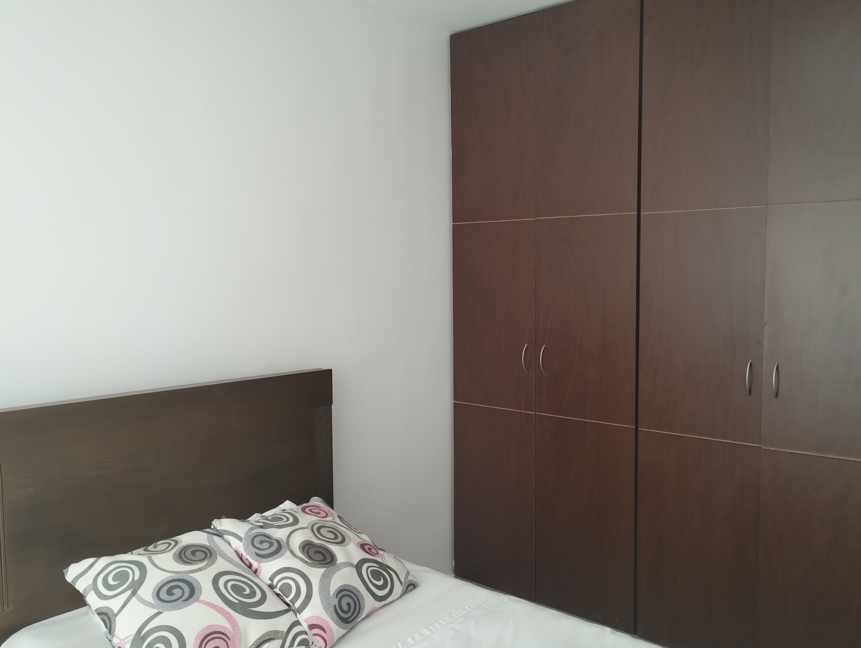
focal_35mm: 31
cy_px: 328
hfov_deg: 58.3
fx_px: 772
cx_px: 446
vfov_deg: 45.5
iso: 259
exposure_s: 1/60
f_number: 1.8
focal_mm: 4.27
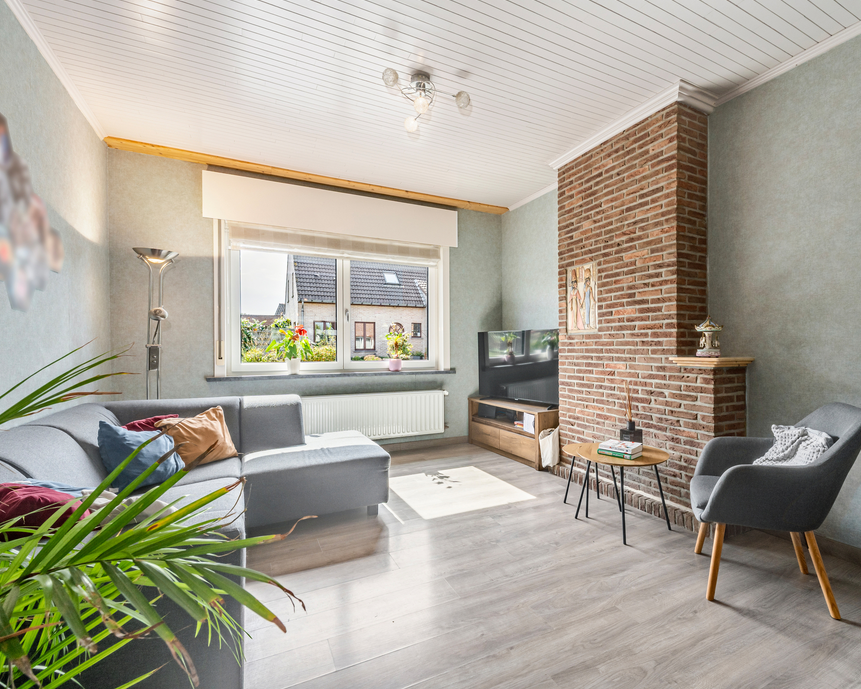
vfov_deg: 80.4
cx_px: 488
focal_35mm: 16
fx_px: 408
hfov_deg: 92.6
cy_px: 340
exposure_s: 1/200
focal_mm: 14
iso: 250
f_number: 11
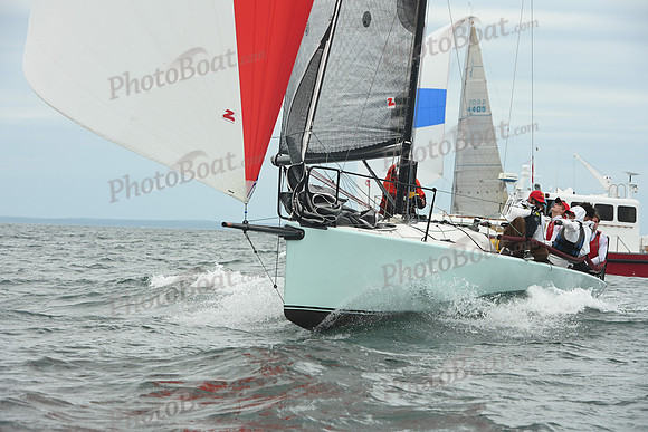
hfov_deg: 12.8
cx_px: 324
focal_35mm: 160
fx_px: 2881
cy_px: 216
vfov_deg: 8.6
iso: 400
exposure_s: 1/800
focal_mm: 160
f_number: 10
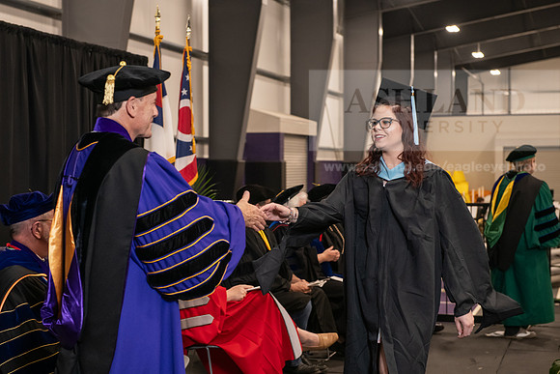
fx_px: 1089
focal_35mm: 70
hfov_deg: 28.8
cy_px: 187
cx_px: 280
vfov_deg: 19.5
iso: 2000
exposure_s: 1/125
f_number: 5
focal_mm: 70
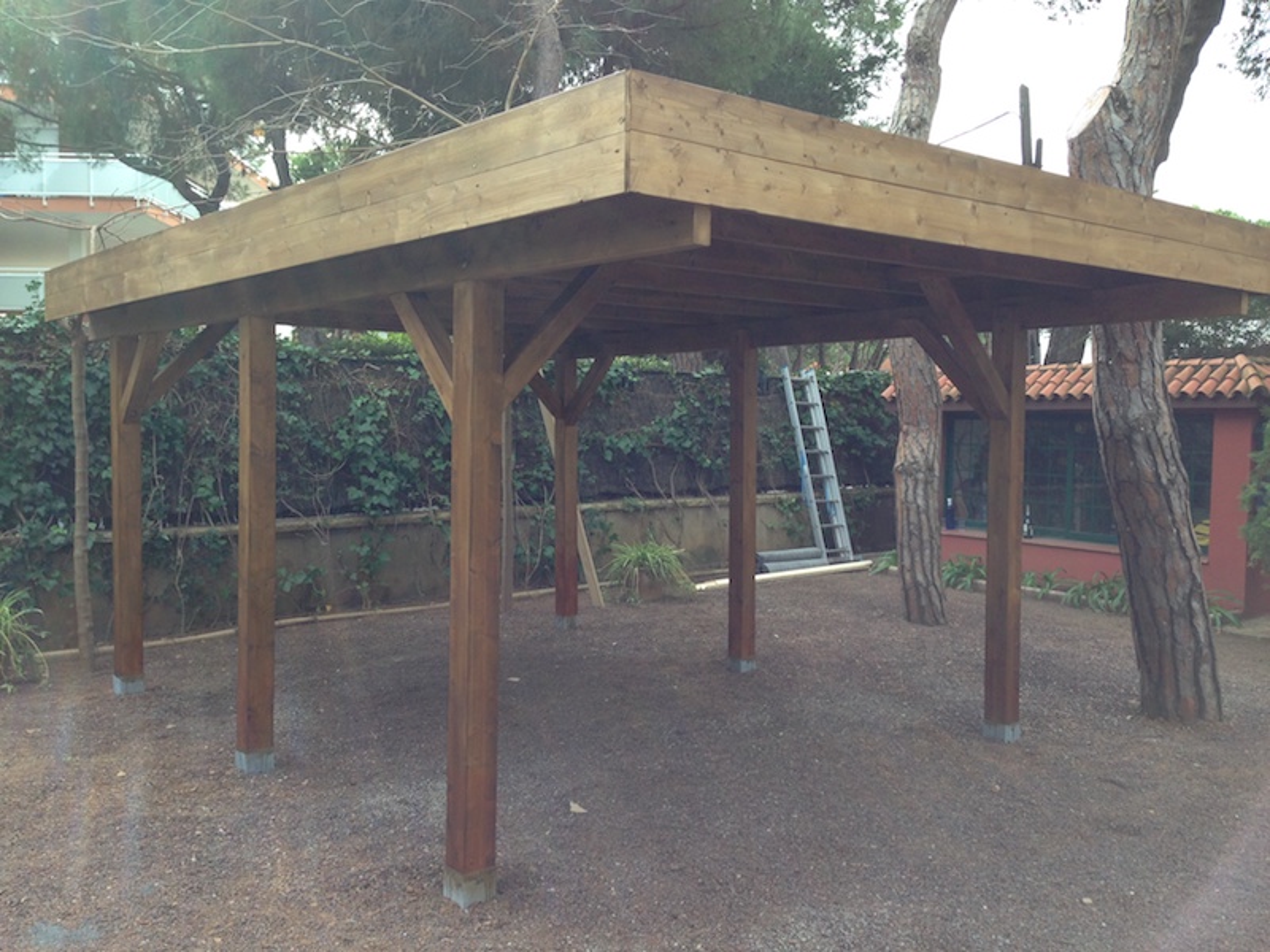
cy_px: 476
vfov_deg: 42.9
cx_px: 635
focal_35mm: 33
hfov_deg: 55.4
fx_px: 1211
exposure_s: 1/155
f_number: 2.4
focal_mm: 4.12
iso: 50
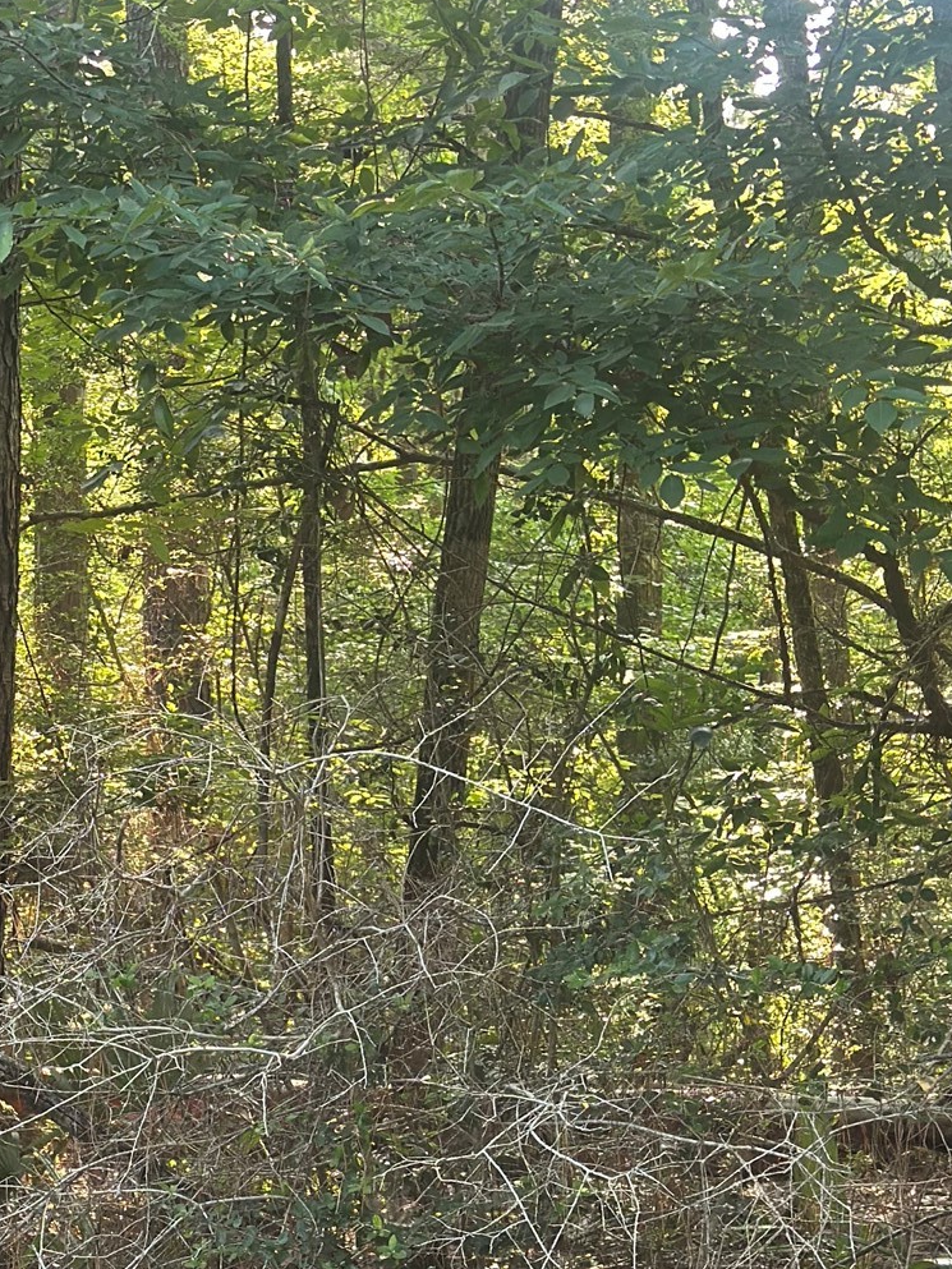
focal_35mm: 99
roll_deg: -1.0
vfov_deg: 19.8
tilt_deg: +0.0
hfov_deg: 14.7
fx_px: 3629
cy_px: 596
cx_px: 18
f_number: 1.78
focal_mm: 6.86
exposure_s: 1/116
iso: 125
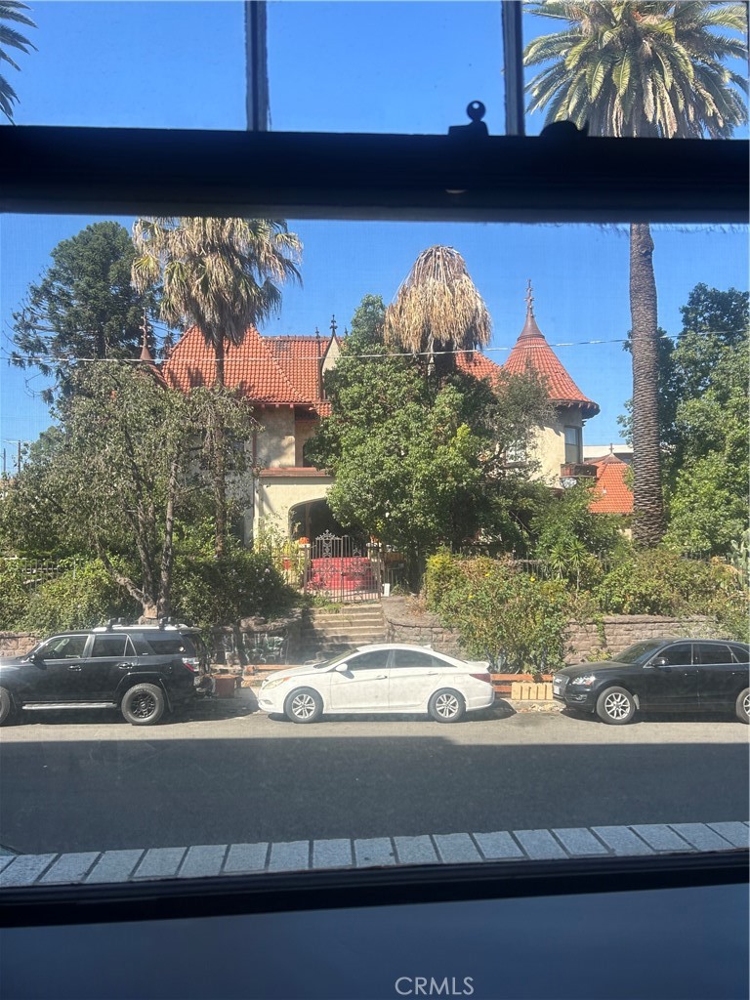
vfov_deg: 67.3
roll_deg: +0.8
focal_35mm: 26
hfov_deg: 53.1
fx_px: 751
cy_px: 500
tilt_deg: +2.6
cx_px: 375
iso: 50
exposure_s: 1/1224
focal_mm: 5.7
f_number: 1.5
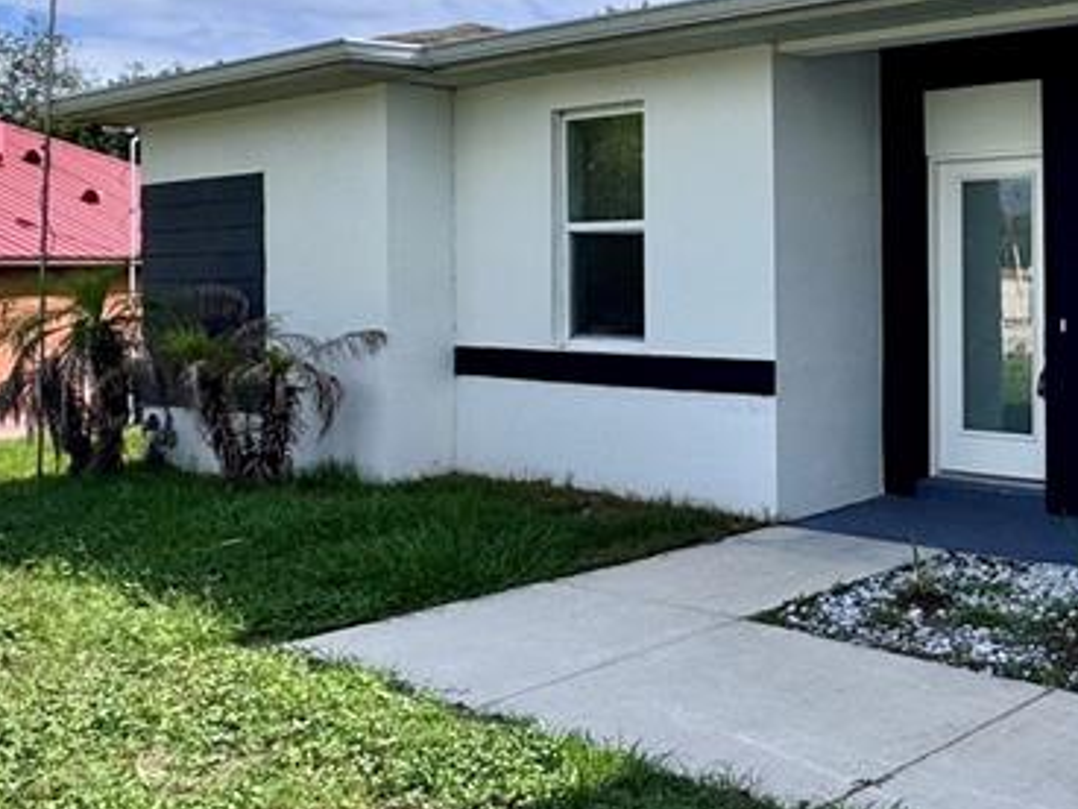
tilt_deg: -0.8
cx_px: 1066
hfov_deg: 41.8
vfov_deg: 36.4
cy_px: 267
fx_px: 1215
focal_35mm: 39
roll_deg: +0.2
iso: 40
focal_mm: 2.22
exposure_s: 1/1395
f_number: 2.2
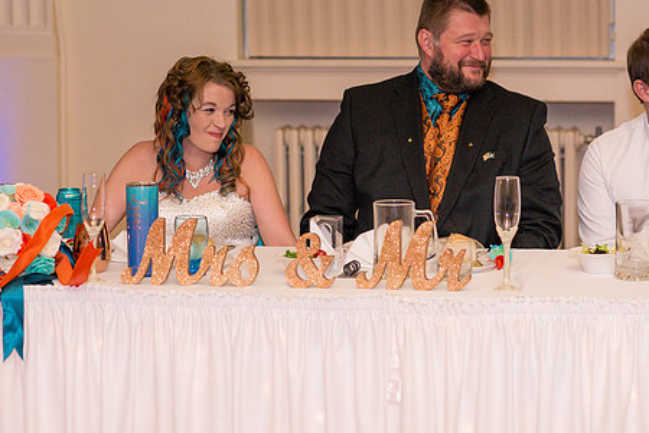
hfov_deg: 17.1
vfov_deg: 11.4
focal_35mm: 120
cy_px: 160
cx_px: 312
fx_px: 2163
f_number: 3.2
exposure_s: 1/250
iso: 500
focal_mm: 85
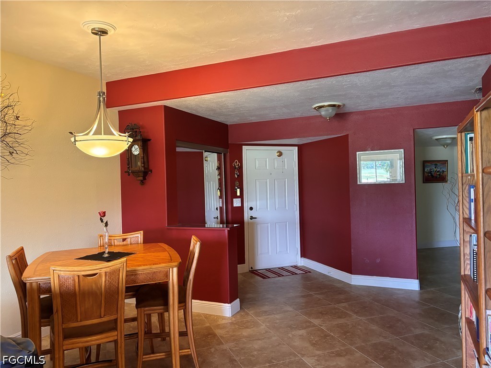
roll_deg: +0.9
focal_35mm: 26
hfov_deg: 67.3
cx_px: 246
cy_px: 184
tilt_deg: -0.7
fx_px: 369
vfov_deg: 53.1
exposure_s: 1/60
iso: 320
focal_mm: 5.96
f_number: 1.6
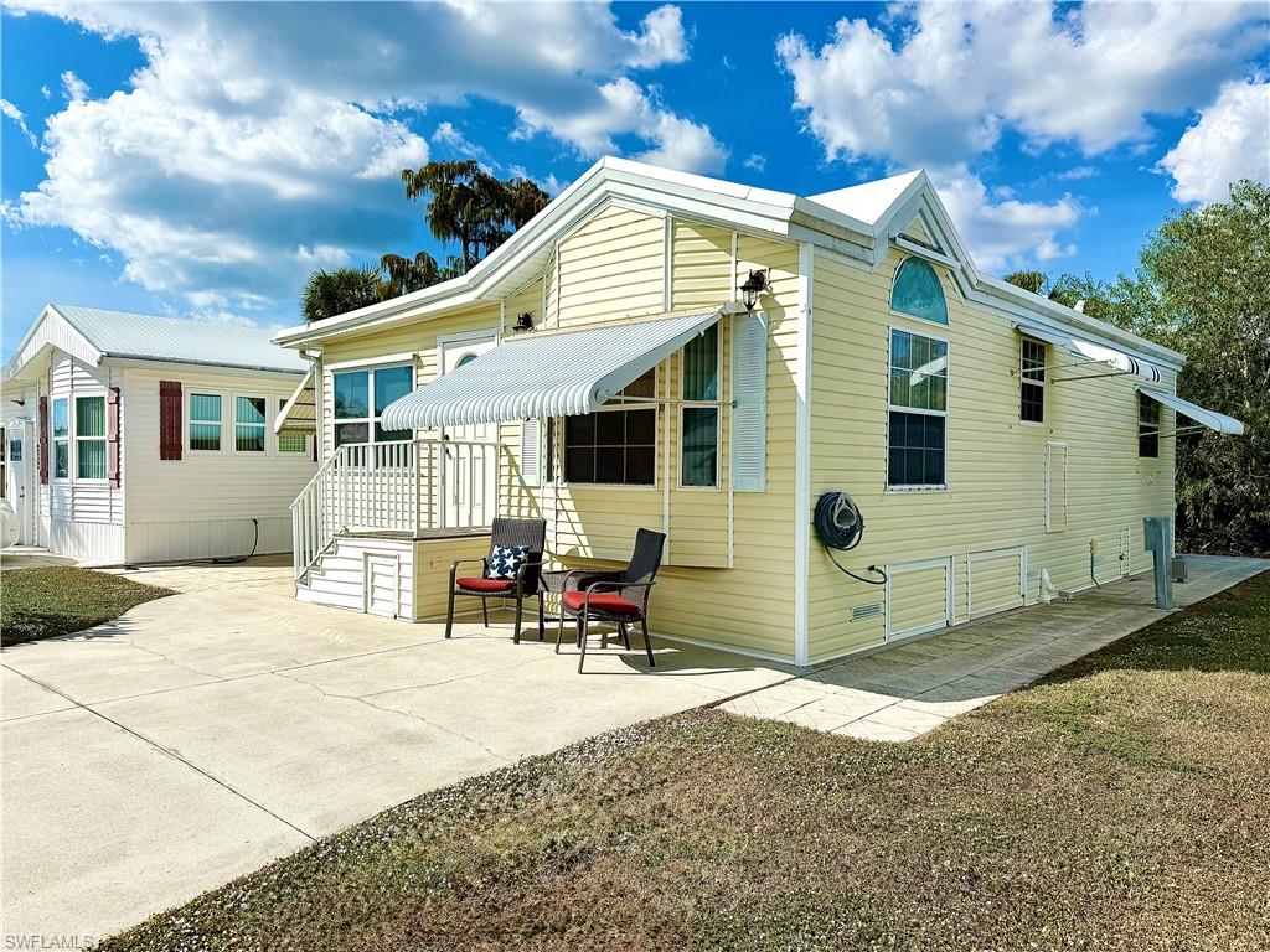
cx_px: 635
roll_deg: -0.3
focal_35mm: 24
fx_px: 881
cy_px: 476
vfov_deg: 56.8
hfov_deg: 71.6
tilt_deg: +0.0
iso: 80
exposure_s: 1/11905
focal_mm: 6.76
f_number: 1.78
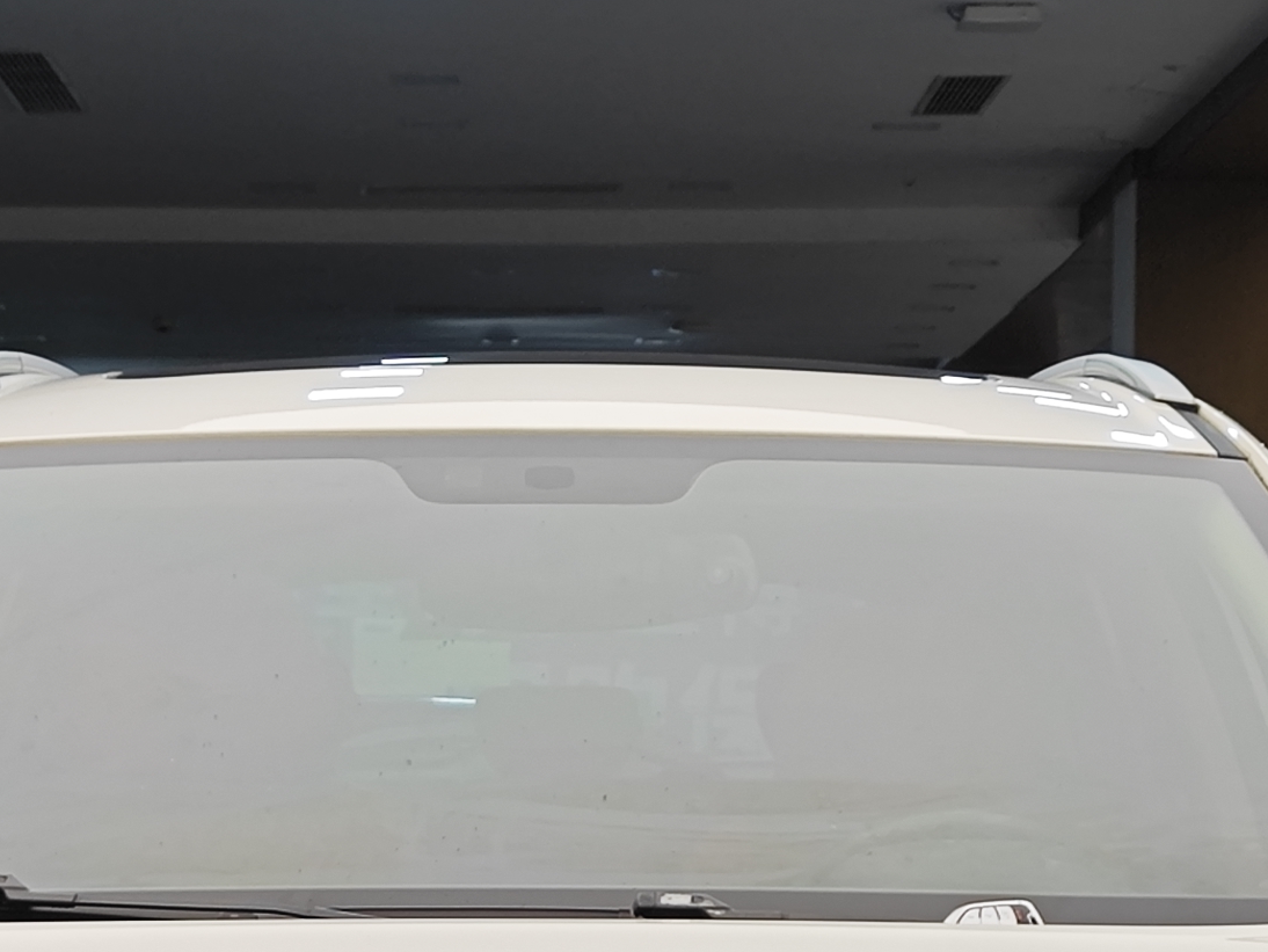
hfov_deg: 15.0
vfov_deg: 11.0
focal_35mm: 131
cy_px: 1318
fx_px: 4800
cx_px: 555
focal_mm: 8.7
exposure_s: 1/100
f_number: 1.9
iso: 80
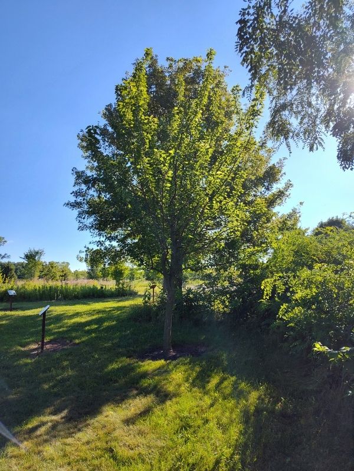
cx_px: 177
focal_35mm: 23
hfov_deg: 58.9
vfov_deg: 73.9
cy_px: 236
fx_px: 314
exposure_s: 1/1282
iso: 100
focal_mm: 5.56
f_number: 1.8
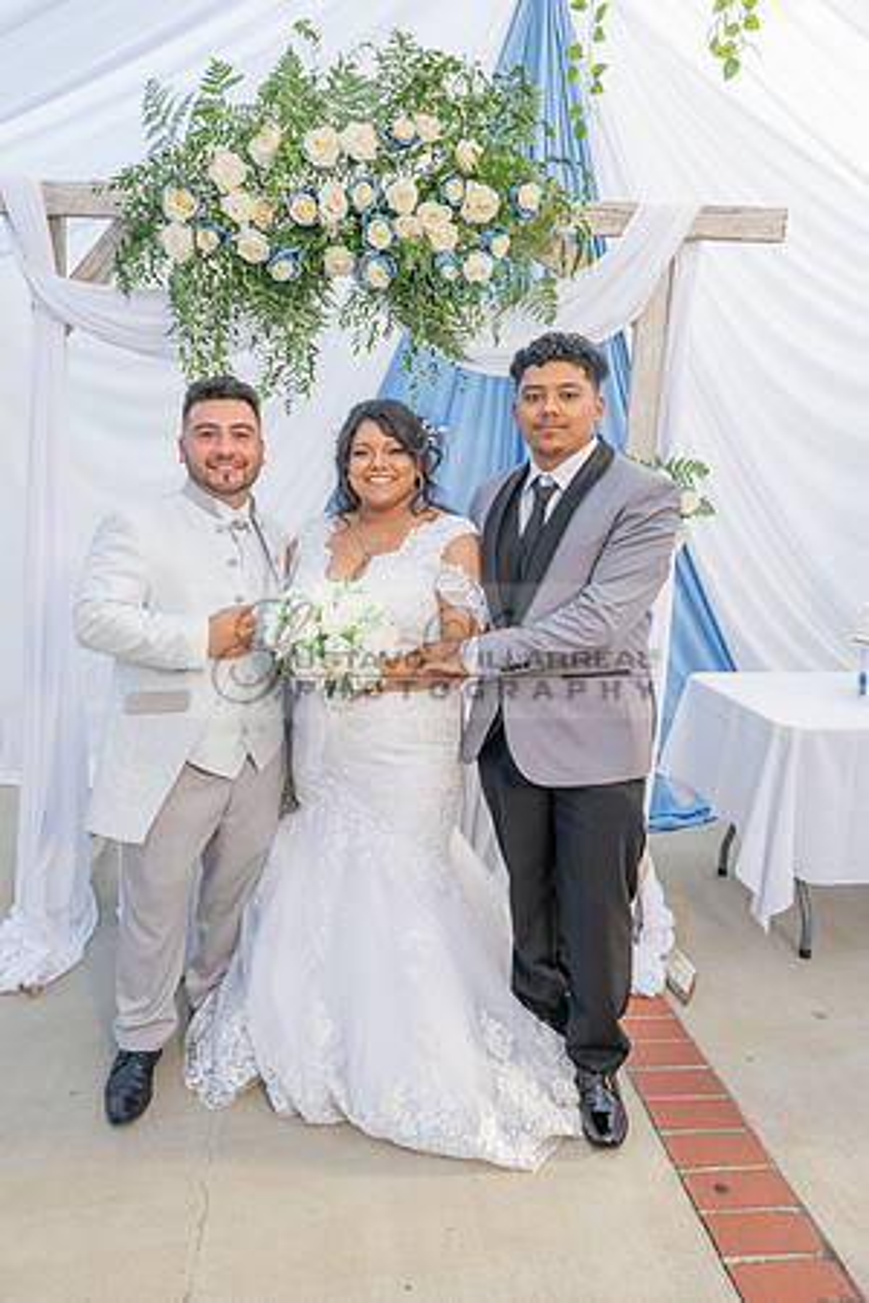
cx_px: 434
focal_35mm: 26
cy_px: 652
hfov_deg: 49.6
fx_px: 941
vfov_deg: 69.4
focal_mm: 26
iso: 250
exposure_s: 1/125
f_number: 6.3
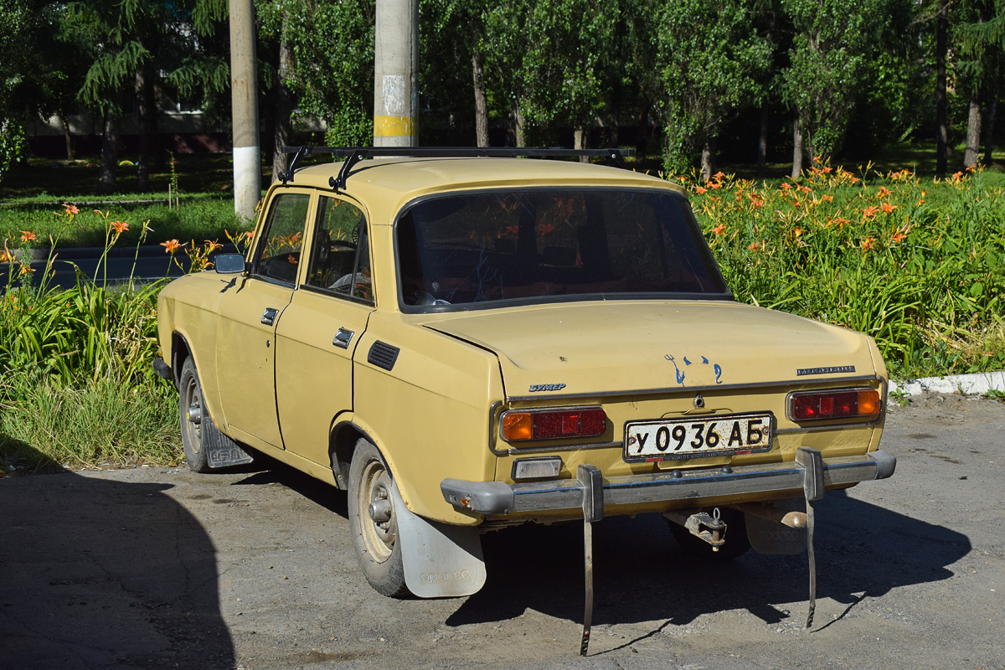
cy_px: 335
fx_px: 1591
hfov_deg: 35.1
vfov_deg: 23.8
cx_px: 502
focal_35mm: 57
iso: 200
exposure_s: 1/1250
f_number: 7.1
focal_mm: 38
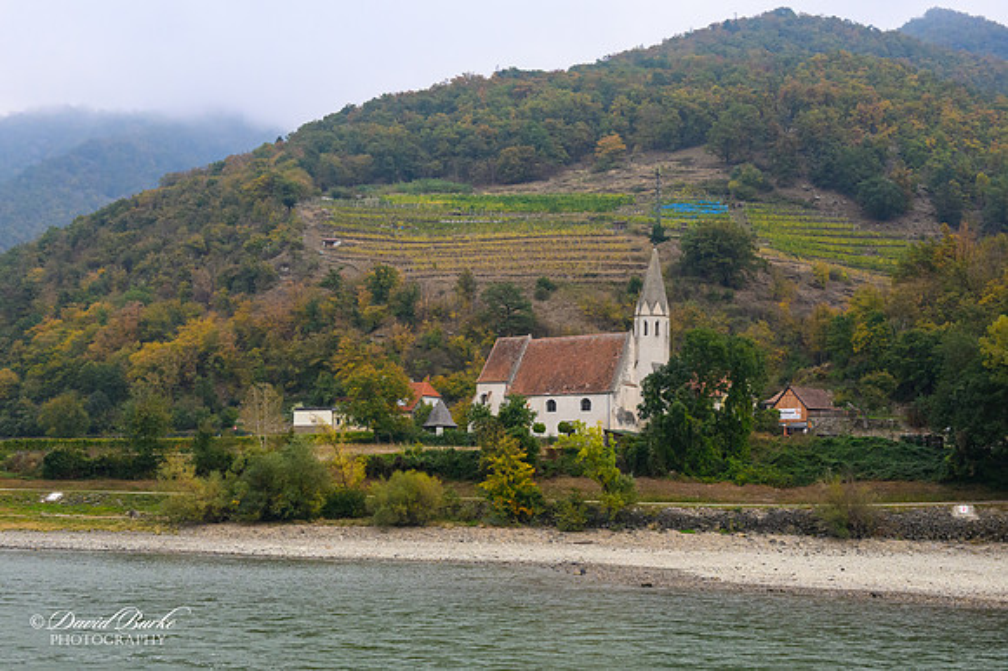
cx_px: 504
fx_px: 1399
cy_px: 336
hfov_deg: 39.6
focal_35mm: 50
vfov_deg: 27.0
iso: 1400
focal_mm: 33.5
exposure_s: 1/400
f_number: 8
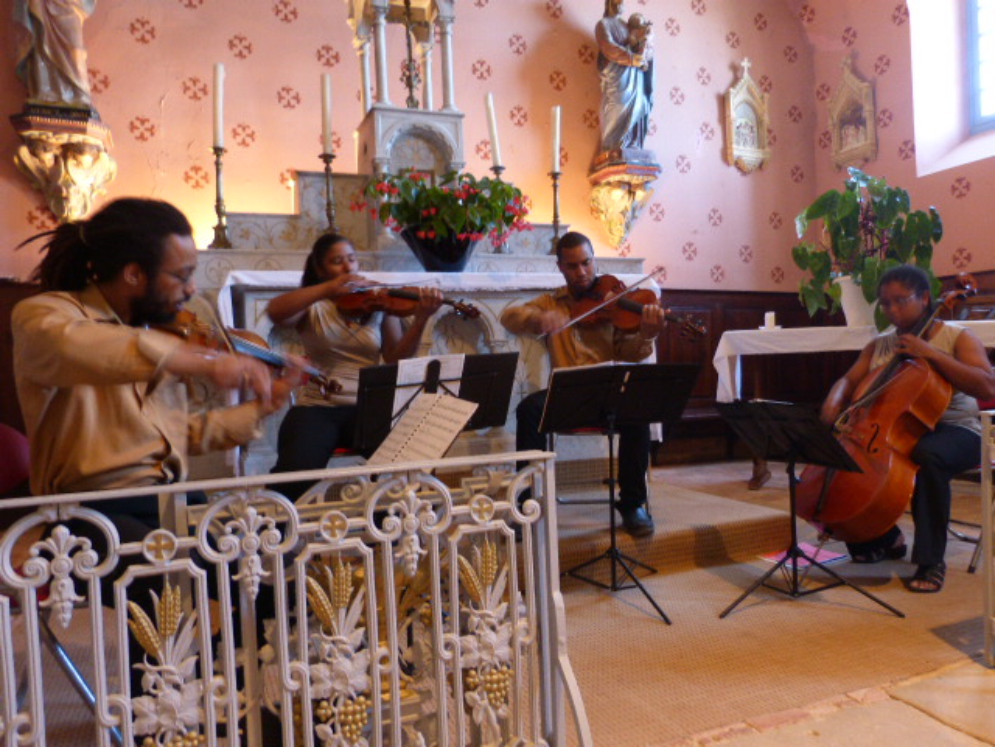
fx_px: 719
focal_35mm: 25
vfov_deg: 54.9
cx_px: 498
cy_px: 374
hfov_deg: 69.4
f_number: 2.8
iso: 400
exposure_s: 1/10
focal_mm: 4.5
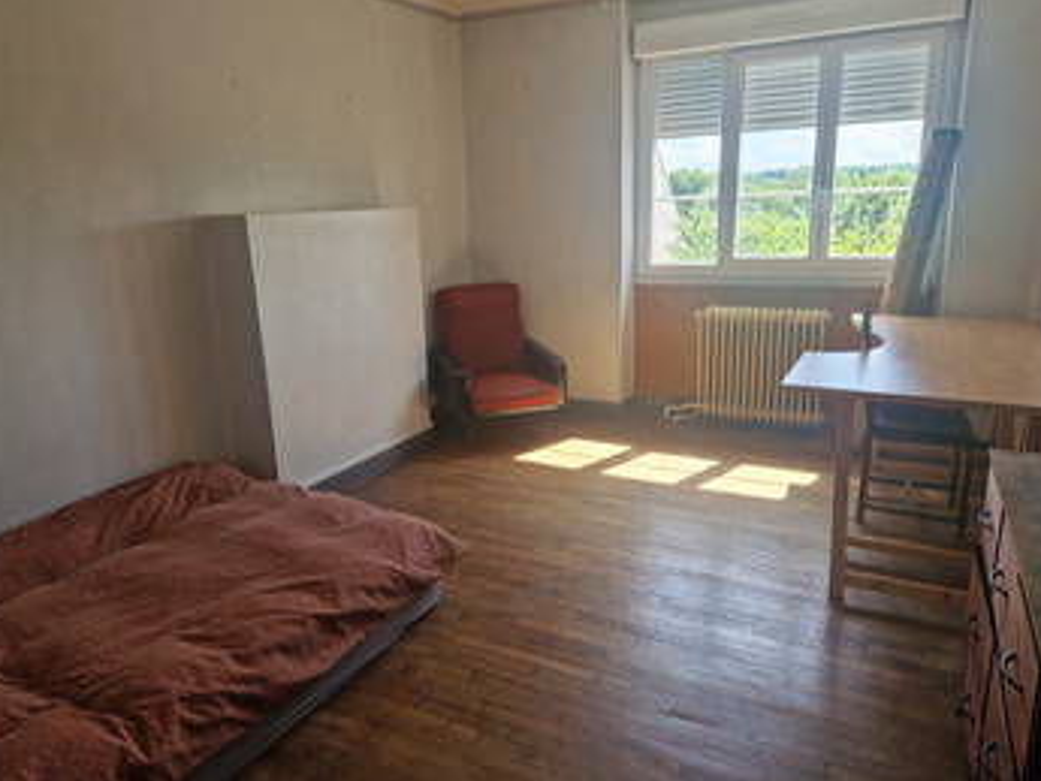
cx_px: 522
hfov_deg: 71.6
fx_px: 722
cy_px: 377
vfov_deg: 56.8
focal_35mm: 24
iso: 50
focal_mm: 5.4
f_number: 1.8
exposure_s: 1/180
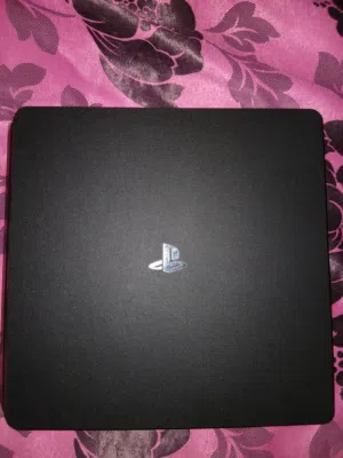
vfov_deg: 67.3
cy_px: 229
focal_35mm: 26
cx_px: 172
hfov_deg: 53.1
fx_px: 344
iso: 160
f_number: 1.8
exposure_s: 1/50
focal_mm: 3.98
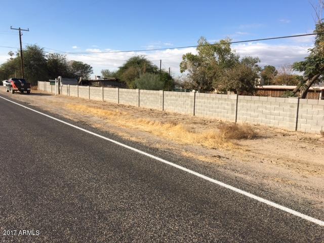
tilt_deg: -11.1
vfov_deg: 48.2
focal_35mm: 29
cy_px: 122
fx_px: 271
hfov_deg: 61.7
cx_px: 162
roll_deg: -2.4
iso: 25
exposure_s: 1/1451
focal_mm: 4.15
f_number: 2.2
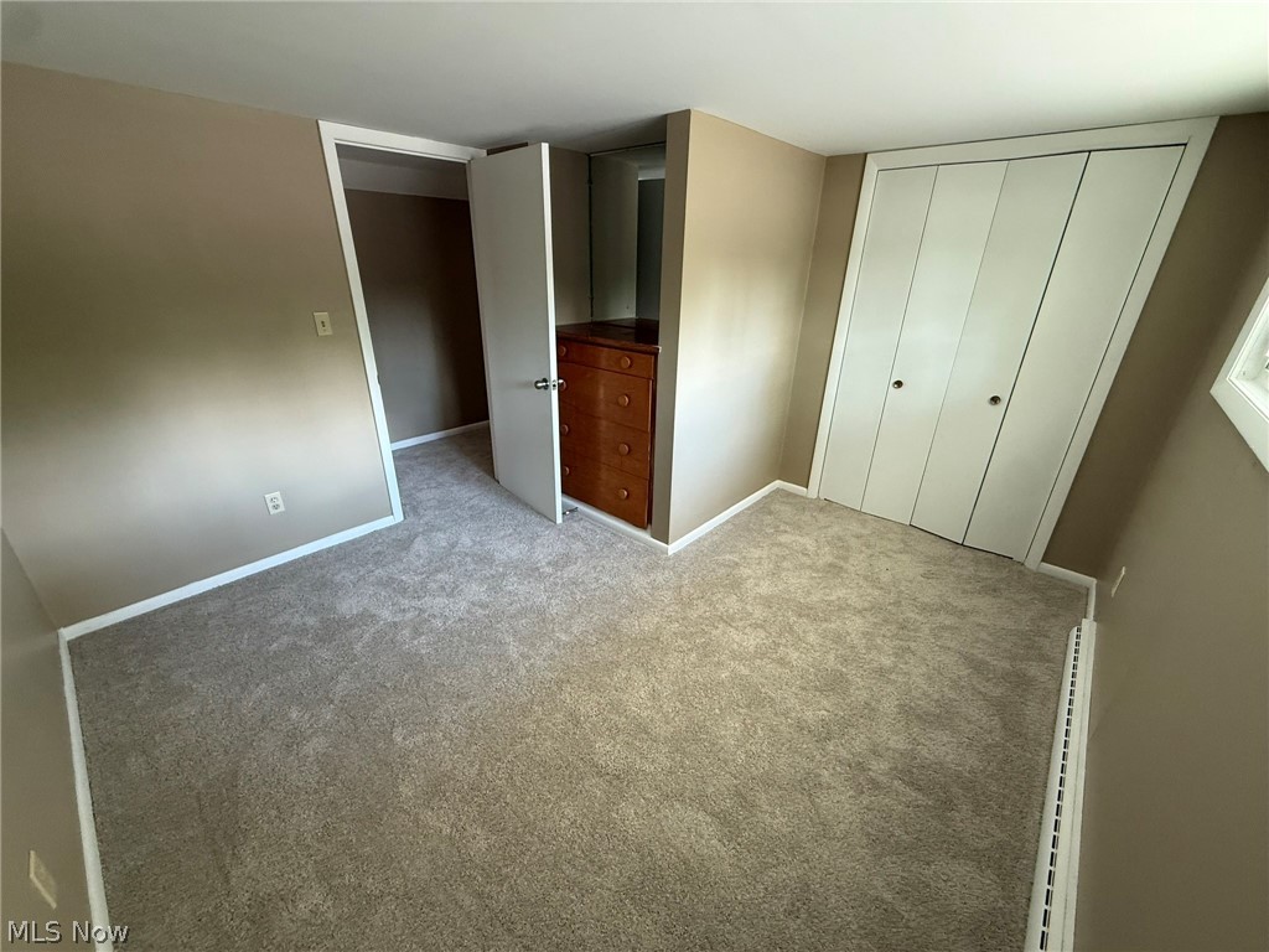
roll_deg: -1.2
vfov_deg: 85.7
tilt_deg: -22.0
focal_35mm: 14
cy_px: 476
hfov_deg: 102.1
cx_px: 634
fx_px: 513
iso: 200
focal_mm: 2.22
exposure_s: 1/60
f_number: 2.2
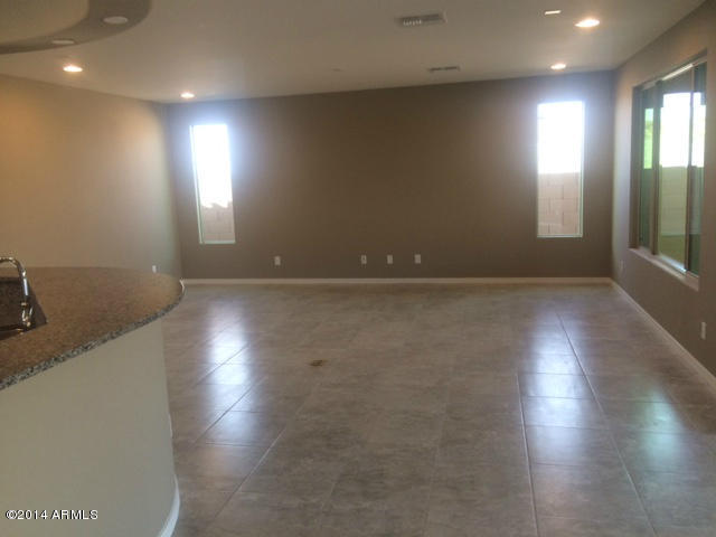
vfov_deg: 48.2
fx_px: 600
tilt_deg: -9.2
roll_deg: +2.8
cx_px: 358
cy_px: 268
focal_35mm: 29
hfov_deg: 61.7
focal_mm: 4.15
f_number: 2.2
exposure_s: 1/30
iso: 40
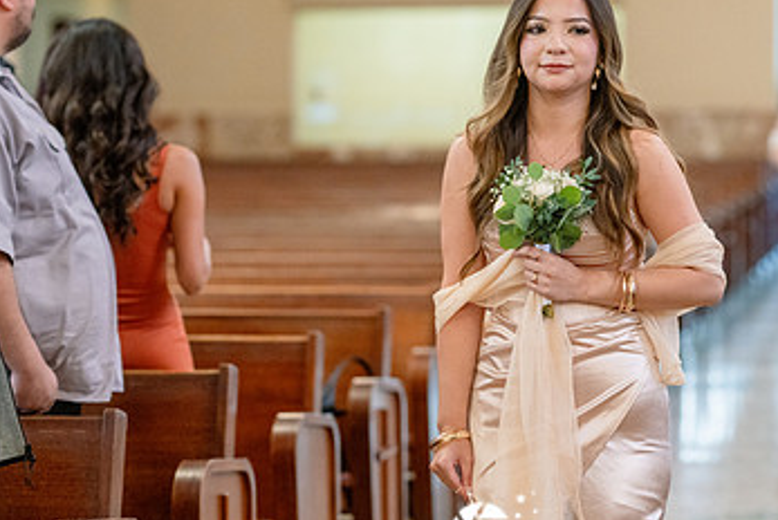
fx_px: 3071
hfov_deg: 14.4
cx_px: 484
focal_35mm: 142
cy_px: 230
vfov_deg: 9.7
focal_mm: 85
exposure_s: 1/125
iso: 2000
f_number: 2
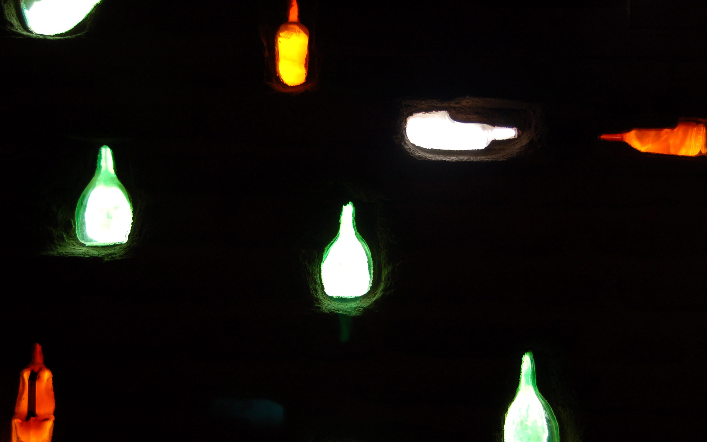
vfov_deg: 22.7
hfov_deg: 35.7
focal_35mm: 57
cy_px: 256
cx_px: 335
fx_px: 1098
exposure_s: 1/50
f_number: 4.5
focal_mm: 34
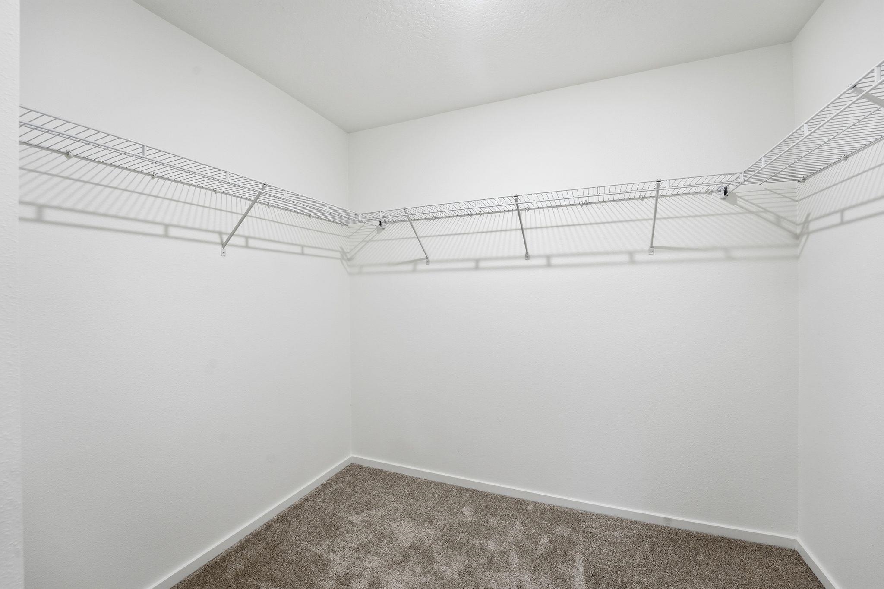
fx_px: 344
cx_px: 442
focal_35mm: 14
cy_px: 294
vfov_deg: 81.2
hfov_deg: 104.3
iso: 200
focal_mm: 14
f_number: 8
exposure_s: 1/20
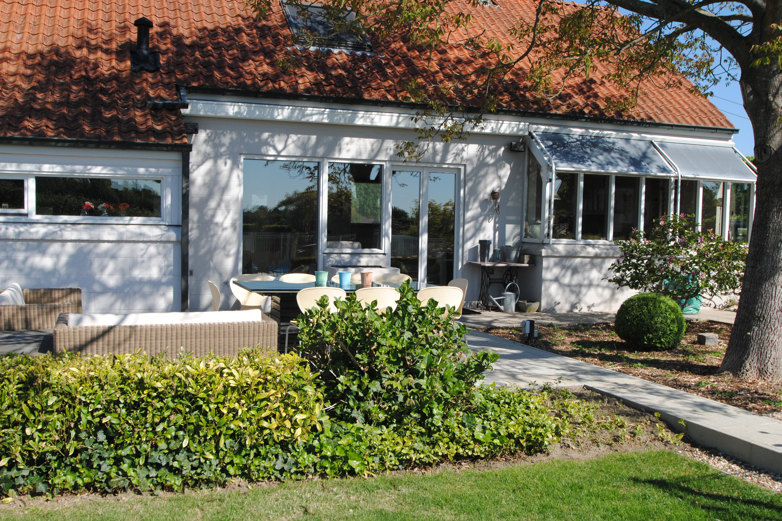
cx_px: 381
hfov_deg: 51.9
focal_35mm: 37
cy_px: 255
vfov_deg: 35.9
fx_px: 804
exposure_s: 1/200
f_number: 7.1
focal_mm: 24
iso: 100
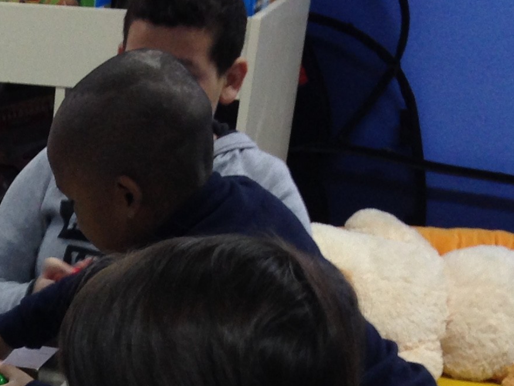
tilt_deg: -27.0
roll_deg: +0.0
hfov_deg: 15.2
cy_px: 674
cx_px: -170
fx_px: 1826
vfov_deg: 11.3
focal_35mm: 123
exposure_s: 1/20
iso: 80
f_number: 2.4
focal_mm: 4.12
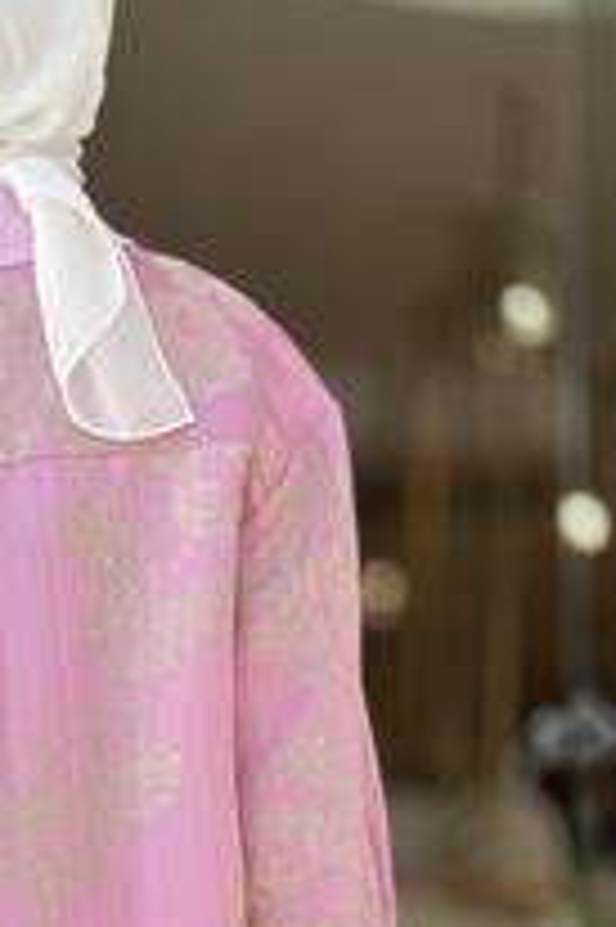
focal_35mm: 126
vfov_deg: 16.0
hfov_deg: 10.8
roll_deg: -0.3
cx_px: -22
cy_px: 864
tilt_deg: +3.6
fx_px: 3239
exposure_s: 1/1258
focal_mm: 6.86
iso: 80
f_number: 1.78
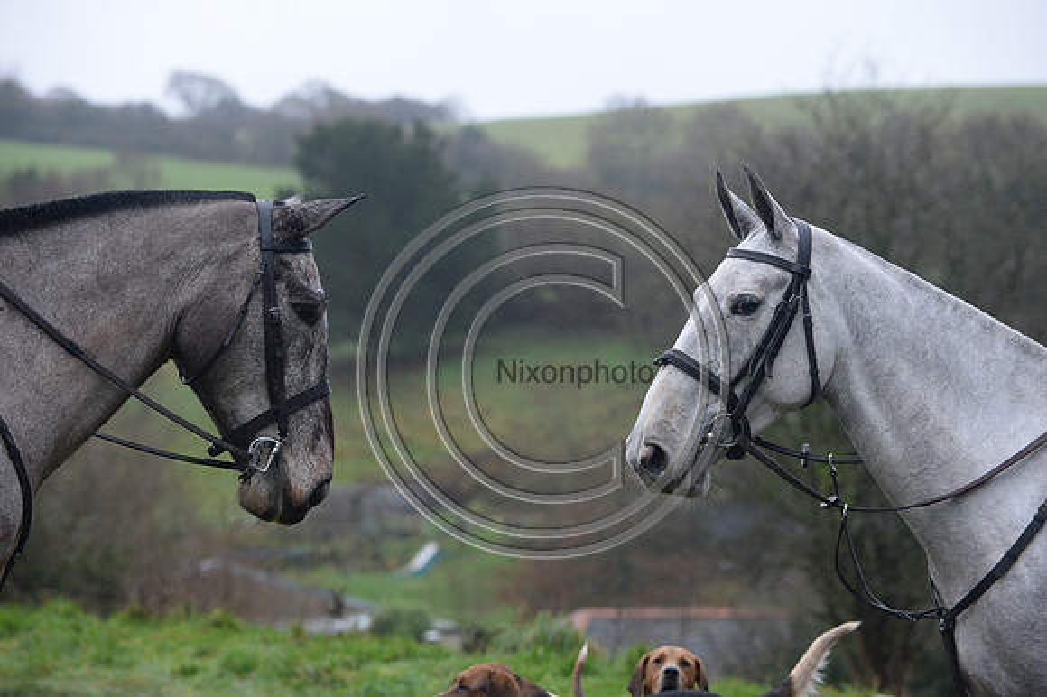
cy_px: 348
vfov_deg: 10.1
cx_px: 524
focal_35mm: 135
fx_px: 3924
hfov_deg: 15.2
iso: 1600
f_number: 4.5
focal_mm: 135
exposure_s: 1/800
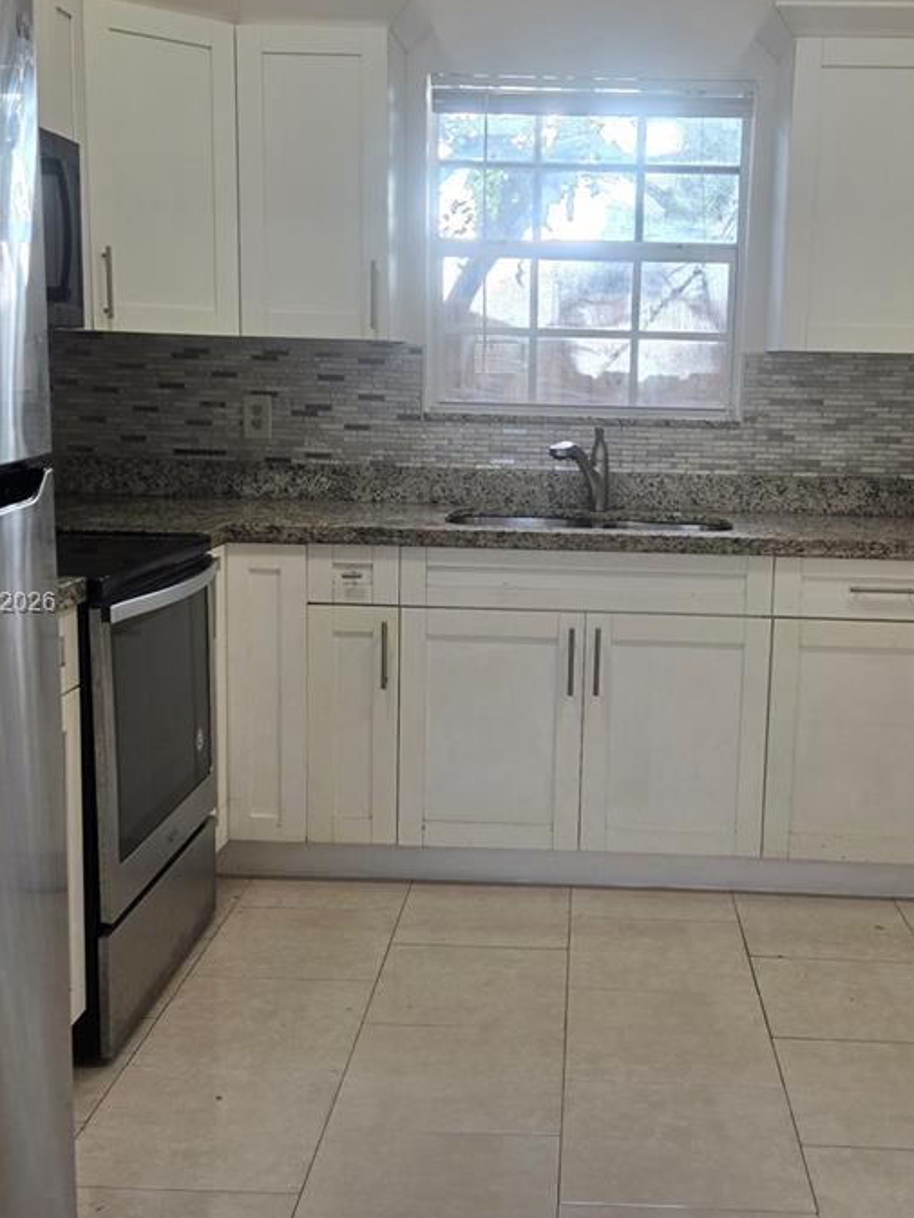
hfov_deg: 35.1
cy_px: 604
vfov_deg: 45.8
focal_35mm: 41
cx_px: 536
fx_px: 1443
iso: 40
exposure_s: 1/120
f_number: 1.8
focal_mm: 5.4
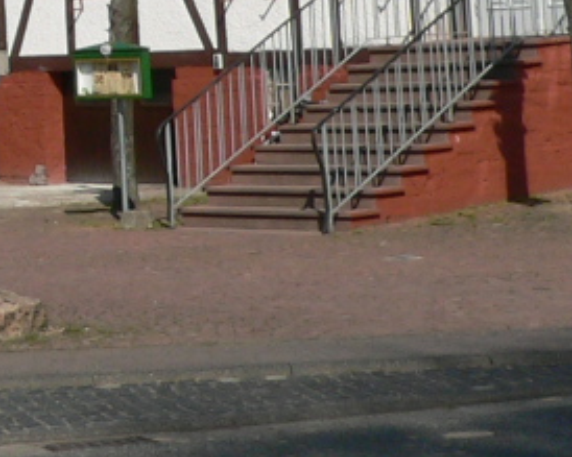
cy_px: -403
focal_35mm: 164
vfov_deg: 9.0
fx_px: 2775
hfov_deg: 10.9
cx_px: -493
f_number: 5.6
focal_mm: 6
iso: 80
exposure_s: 1/500
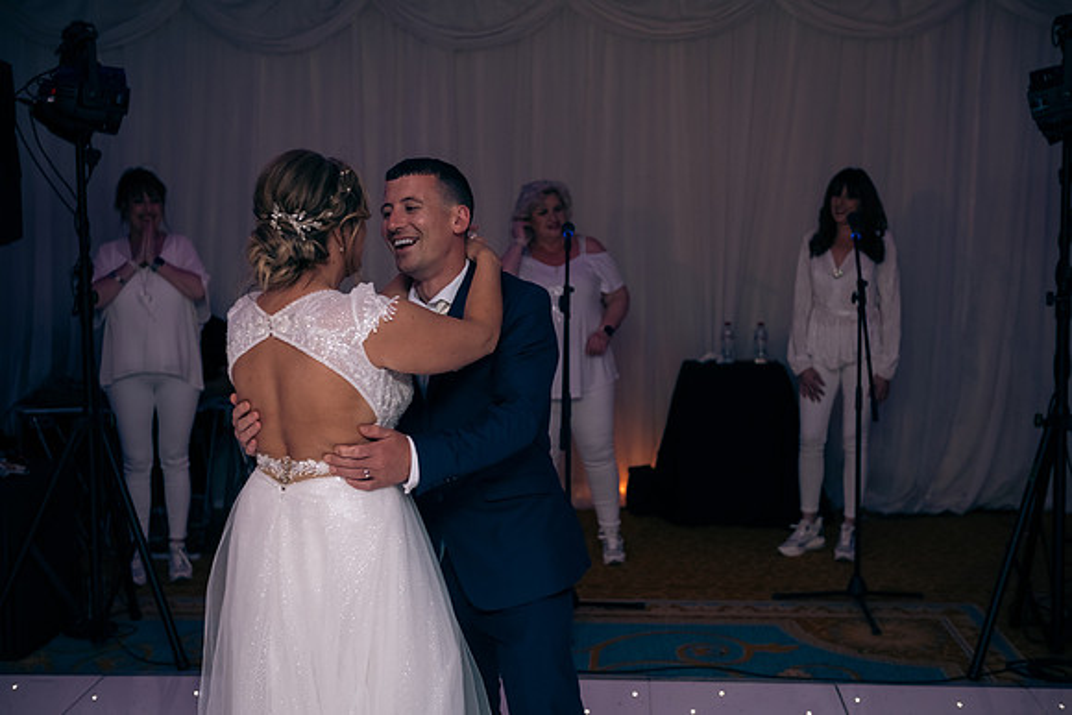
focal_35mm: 55
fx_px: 1638
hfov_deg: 36.2
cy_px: 358
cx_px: 536
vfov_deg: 24.6
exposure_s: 1/160
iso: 800
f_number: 3.5
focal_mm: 55
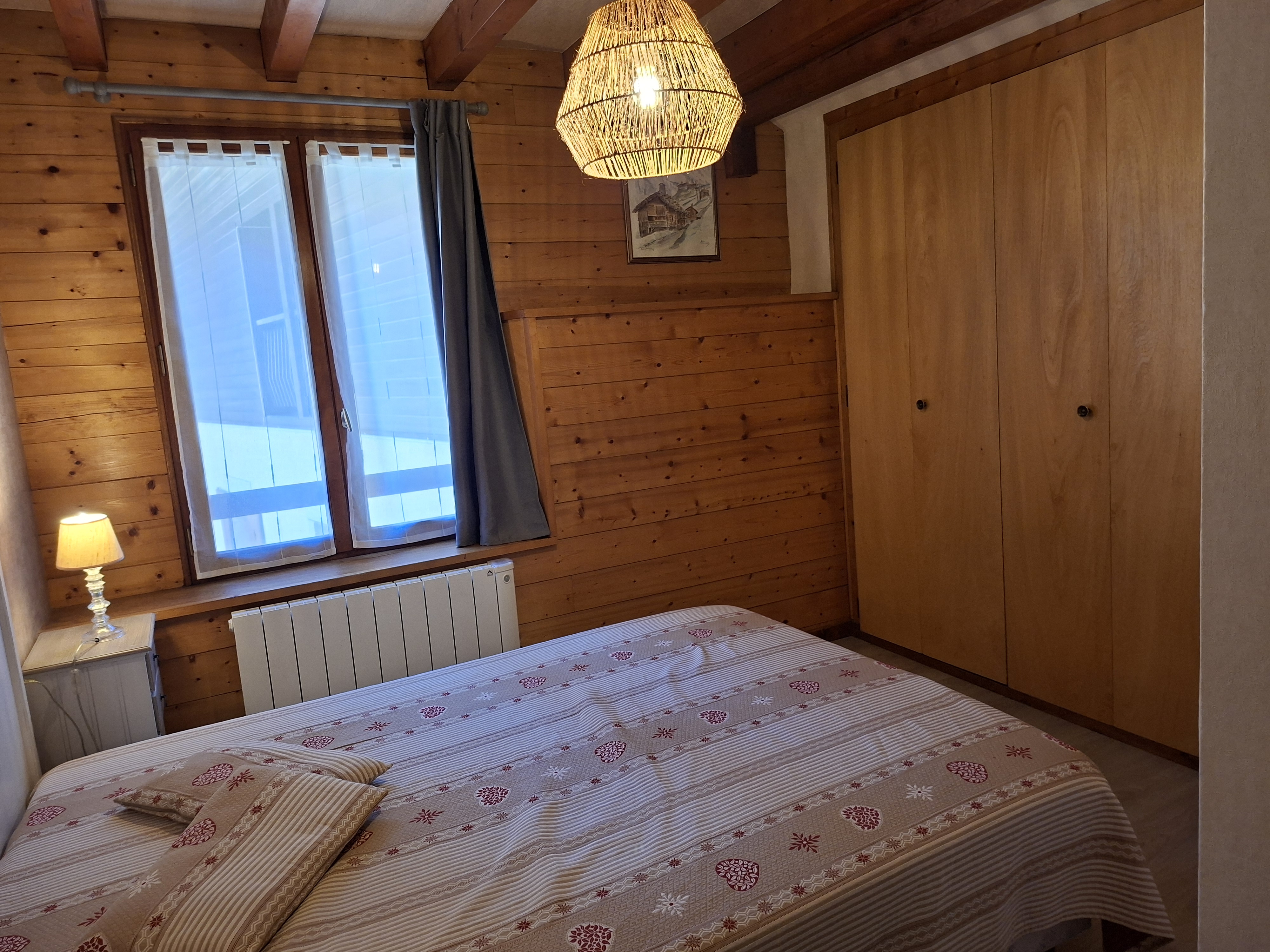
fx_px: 844
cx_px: 635
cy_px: 476
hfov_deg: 73.9
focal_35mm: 23
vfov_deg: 58.9
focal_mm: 5.54
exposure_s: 1/100
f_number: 1.8
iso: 250
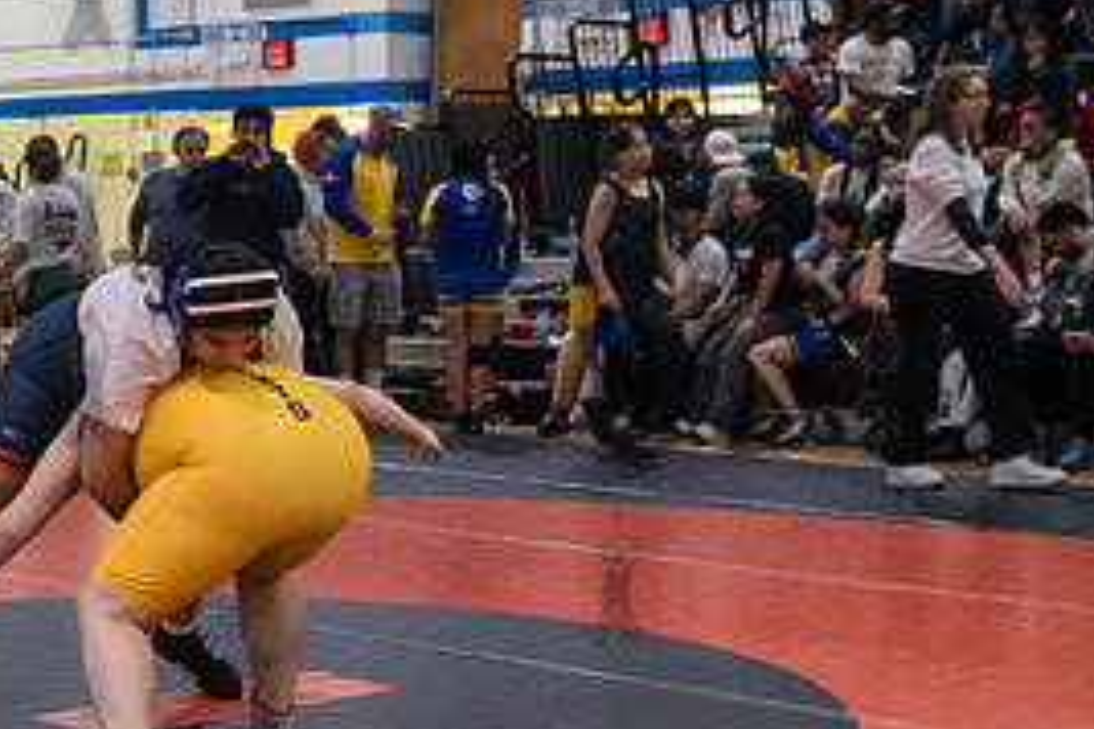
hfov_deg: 23.7
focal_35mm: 83
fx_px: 2522
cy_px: 375
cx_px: 86
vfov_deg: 16.5
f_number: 3.2
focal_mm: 35
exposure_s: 1/400
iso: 5000
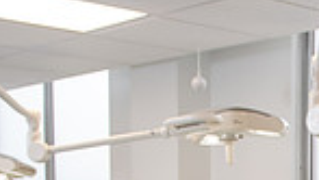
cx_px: 417
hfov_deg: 19.8
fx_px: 838
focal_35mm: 99
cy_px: 346
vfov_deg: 11.2
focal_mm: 24
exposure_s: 1/200
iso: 500
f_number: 4.5
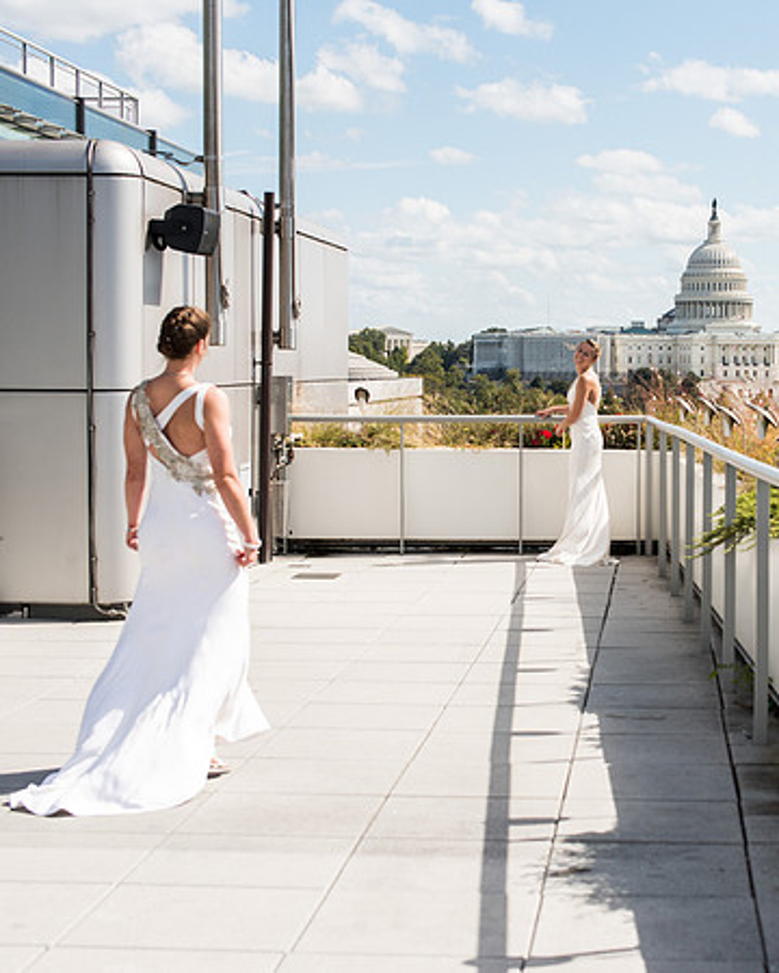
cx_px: 645
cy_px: 486
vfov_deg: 27.0
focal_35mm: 70
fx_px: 2027
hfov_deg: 21.4
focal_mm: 50
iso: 280
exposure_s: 1/4000
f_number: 5.6
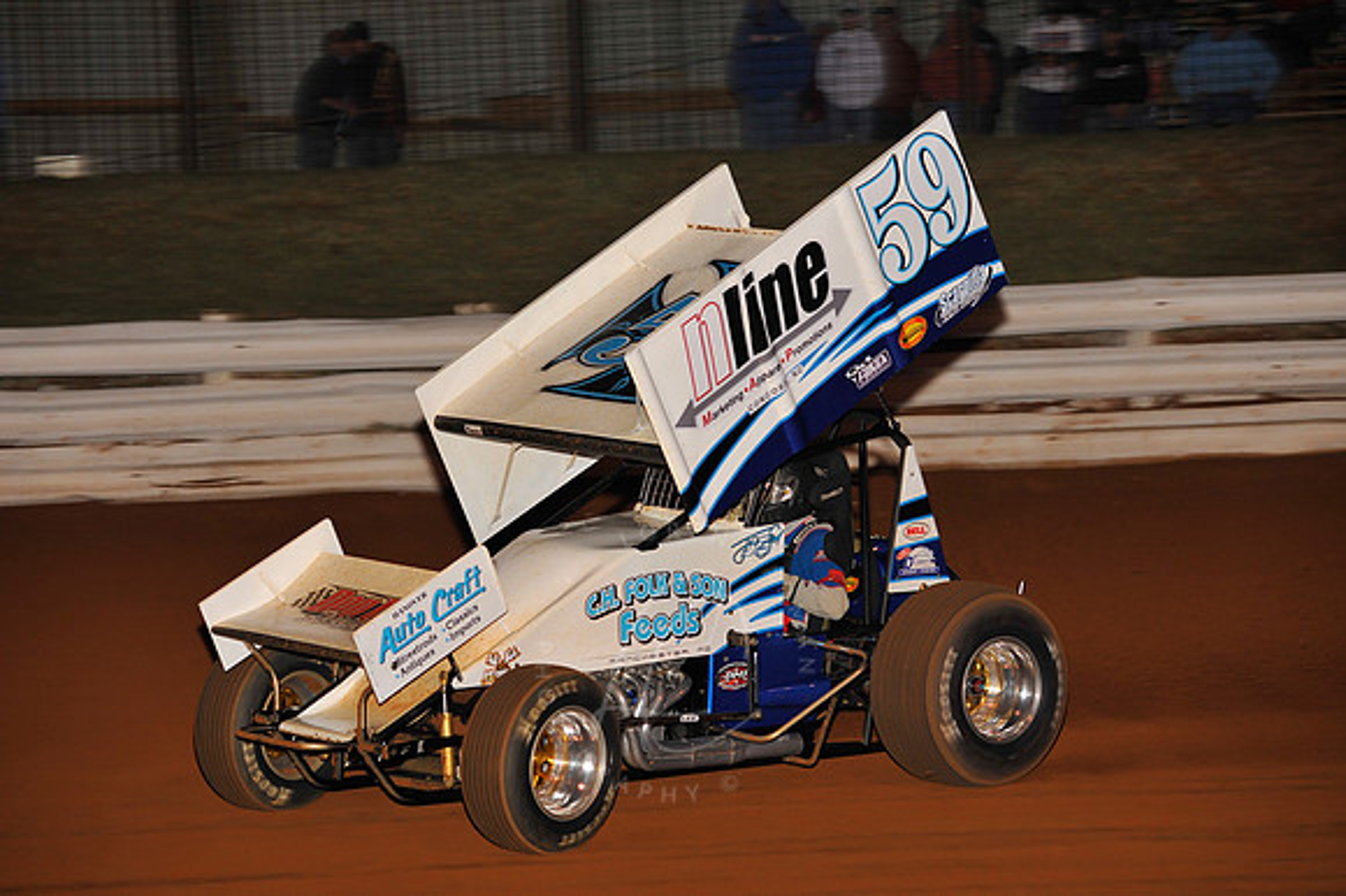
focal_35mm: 145
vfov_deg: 9.5
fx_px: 5418
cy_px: 448
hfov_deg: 14.2
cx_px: 673
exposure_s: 1/250
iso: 500
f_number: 5.6
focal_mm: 145
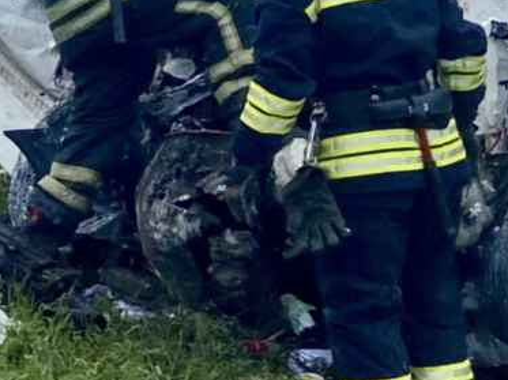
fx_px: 982
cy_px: -14
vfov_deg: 21.0
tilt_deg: +2.1
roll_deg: +0.9
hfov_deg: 28.8
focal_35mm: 67
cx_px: 347
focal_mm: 4.25
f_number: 1.8
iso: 32
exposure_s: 1/5025
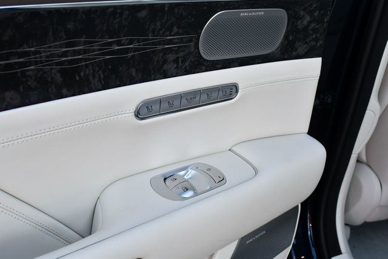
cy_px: 130
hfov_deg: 53.1
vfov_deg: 36.9
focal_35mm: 36
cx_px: 194
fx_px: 388
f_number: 5.6
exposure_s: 1/250
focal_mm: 18
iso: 400
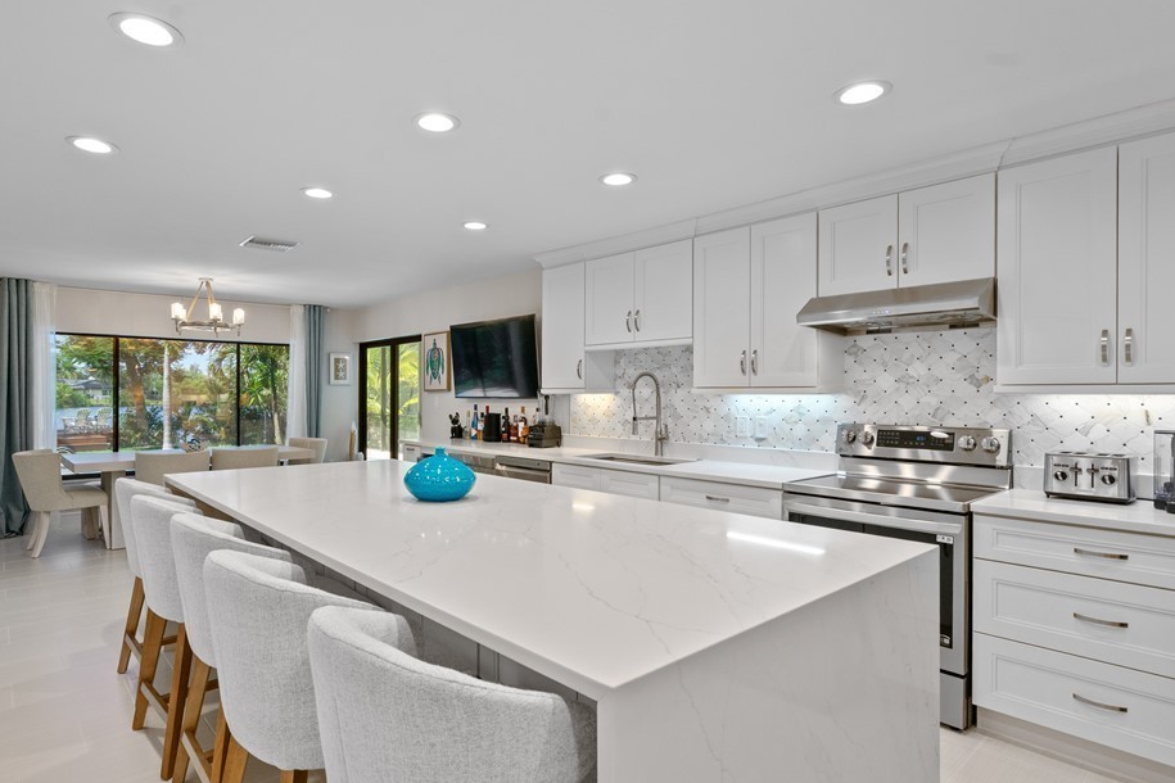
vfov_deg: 64.6
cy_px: 389
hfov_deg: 86.6
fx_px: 620
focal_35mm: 19
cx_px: 524
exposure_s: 1/50
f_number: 8
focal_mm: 16
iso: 400
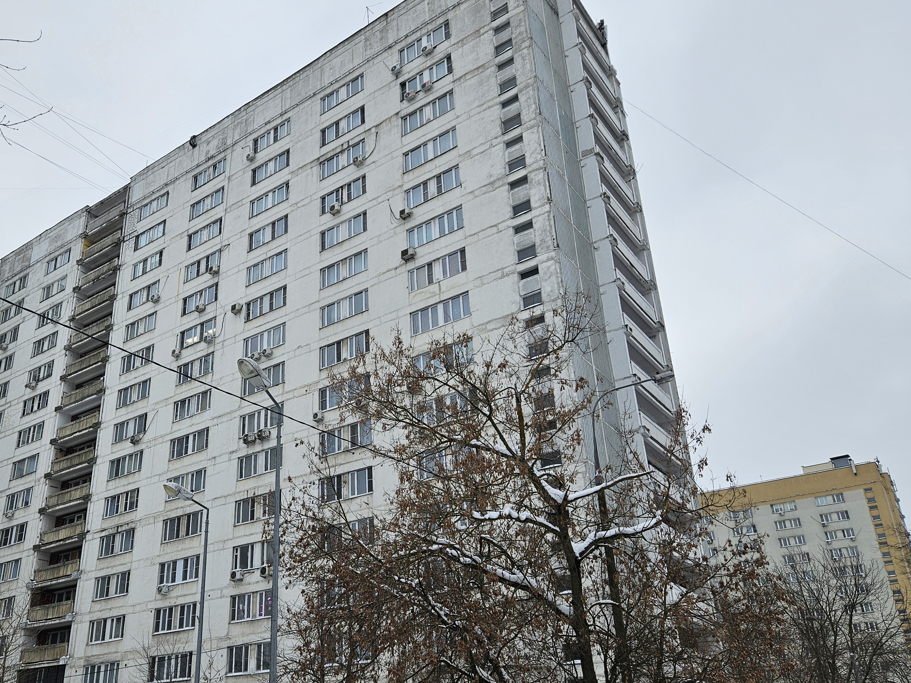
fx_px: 842
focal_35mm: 32
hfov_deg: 55.5
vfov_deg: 44.0
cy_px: 389
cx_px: 298
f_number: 1.8
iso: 25
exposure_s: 1/347
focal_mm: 5.4
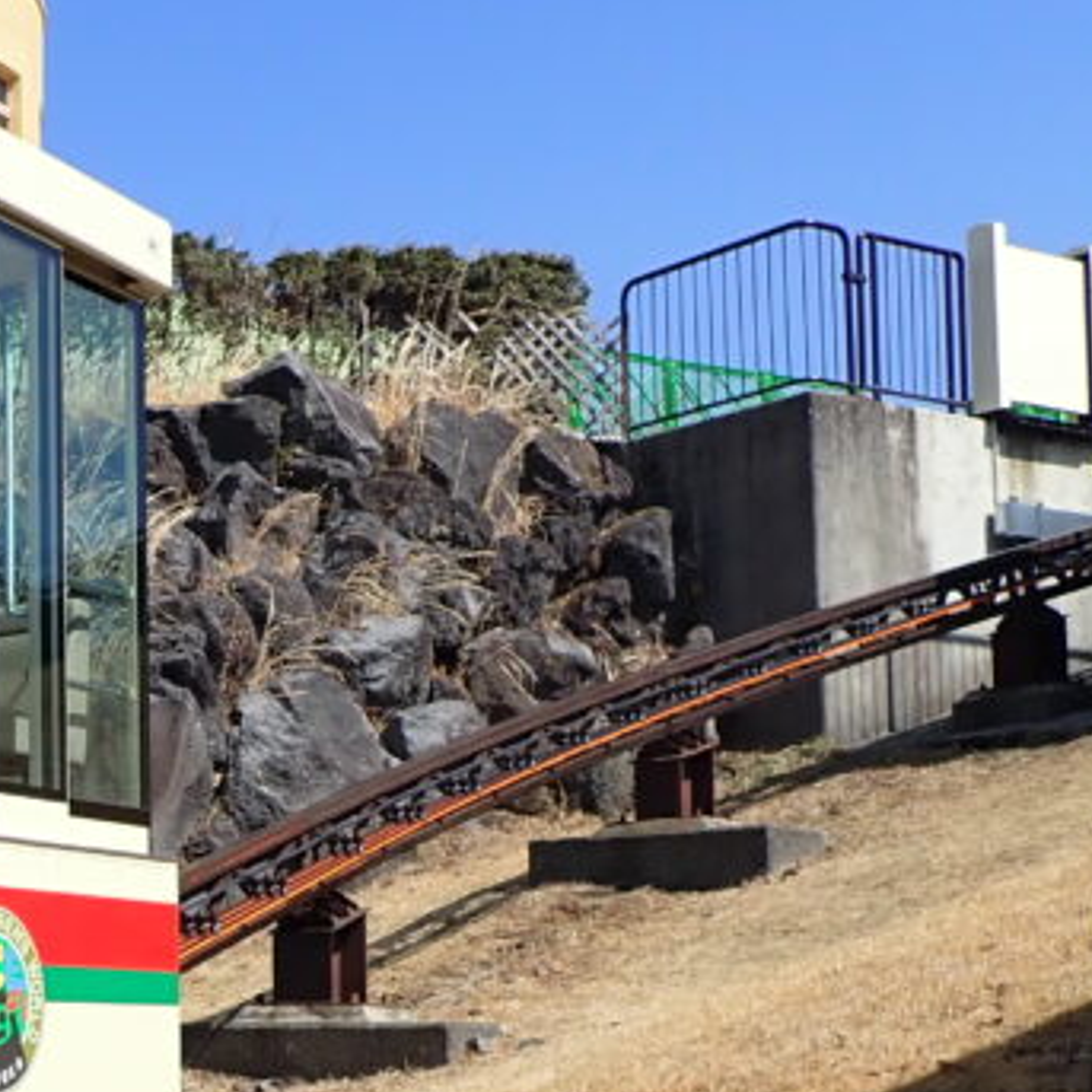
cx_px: -245
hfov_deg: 23.6
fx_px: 2356
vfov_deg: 25.7
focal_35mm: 66
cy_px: 860
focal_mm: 4.5
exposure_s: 1/250
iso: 100
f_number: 8
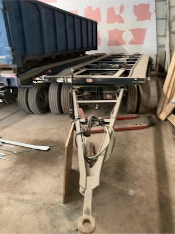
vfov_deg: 67.3
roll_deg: +1.6
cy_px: 117
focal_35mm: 26
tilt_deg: -20.1
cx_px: 88
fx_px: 175
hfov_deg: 53.1
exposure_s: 1/30
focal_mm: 4.25
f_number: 1.8
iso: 500
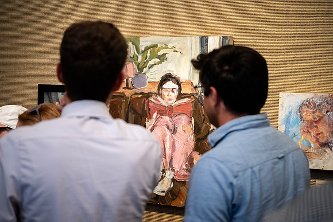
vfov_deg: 19.5
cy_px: 111
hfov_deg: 28.8
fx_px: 648
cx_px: 166
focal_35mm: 70
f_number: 2.8
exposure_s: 1/250
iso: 5000
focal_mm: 70
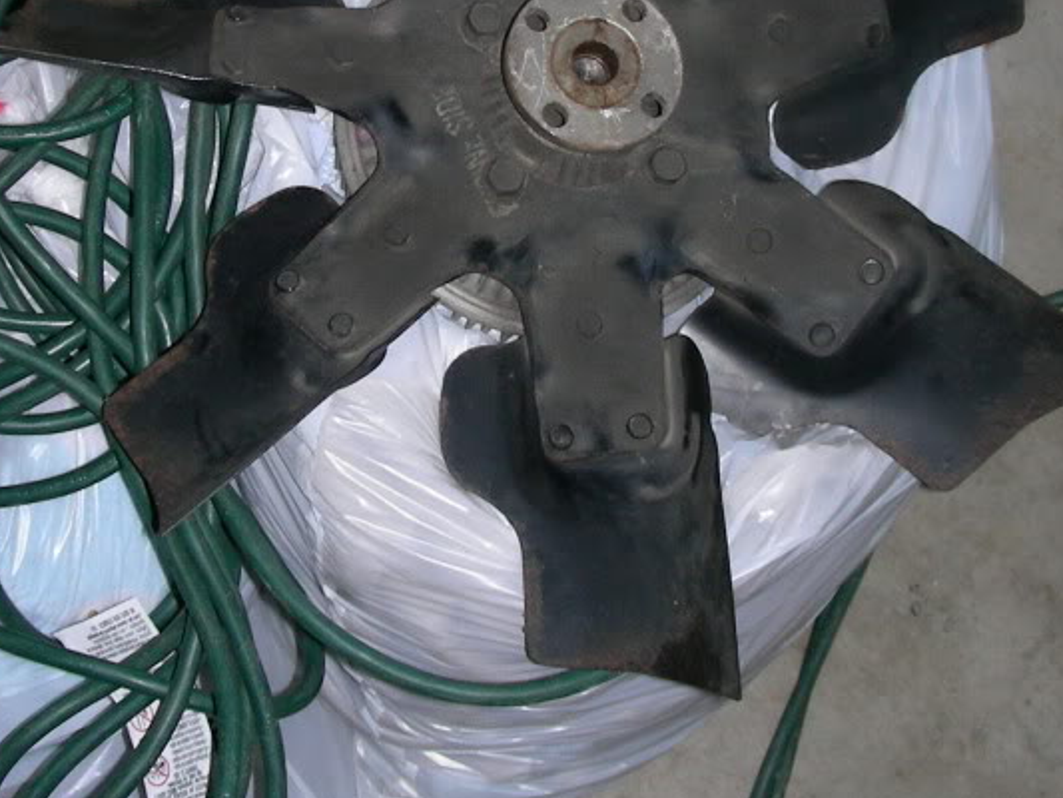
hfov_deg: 26.6
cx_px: 417
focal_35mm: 73
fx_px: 2242
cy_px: 122
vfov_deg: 19.9
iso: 50
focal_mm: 6.3
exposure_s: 1/60
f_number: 3.5
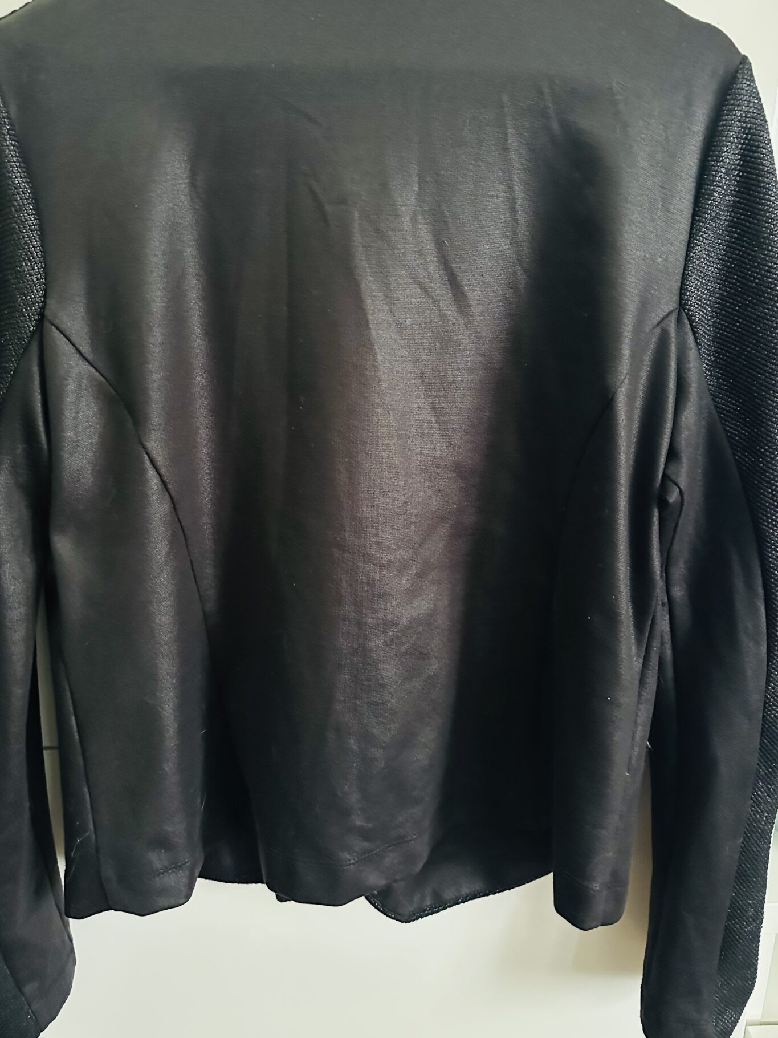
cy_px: 458
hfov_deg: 51.4
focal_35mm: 27
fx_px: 809
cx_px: 388
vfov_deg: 65.1
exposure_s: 1/30
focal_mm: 6.86
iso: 1250
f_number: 1.78
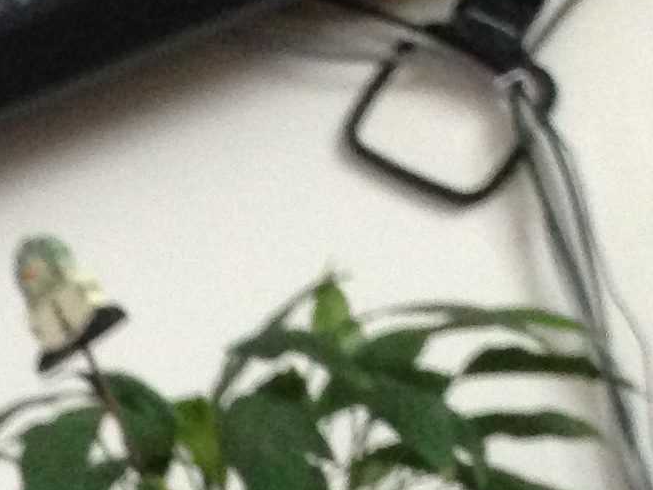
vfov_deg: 8.3
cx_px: -978
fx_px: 3113
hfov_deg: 10.2
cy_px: 1179
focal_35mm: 165
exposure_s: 1/20
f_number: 2.4
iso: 250
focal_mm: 4.12
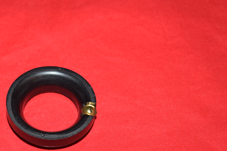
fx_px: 573
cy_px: 113
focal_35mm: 91
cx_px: 49
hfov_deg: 22.1
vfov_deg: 15.0
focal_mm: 35
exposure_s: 1/125
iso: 400
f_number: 5.6
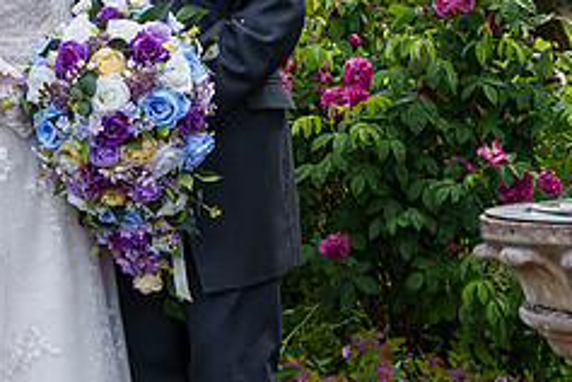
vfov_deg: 10.3
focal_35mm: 132
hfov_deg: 15.4
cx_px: 113
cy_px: -26
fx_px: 2097
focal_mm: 28
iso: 200
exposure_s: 1/1000
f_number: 3.5
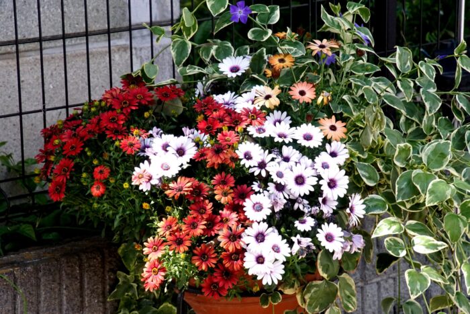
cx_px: 235
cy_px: 157
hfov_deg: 11.4
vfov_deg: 7.6
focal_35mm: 180
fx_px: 2350
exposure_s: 1/200
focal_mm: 120
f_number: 10
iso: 2500
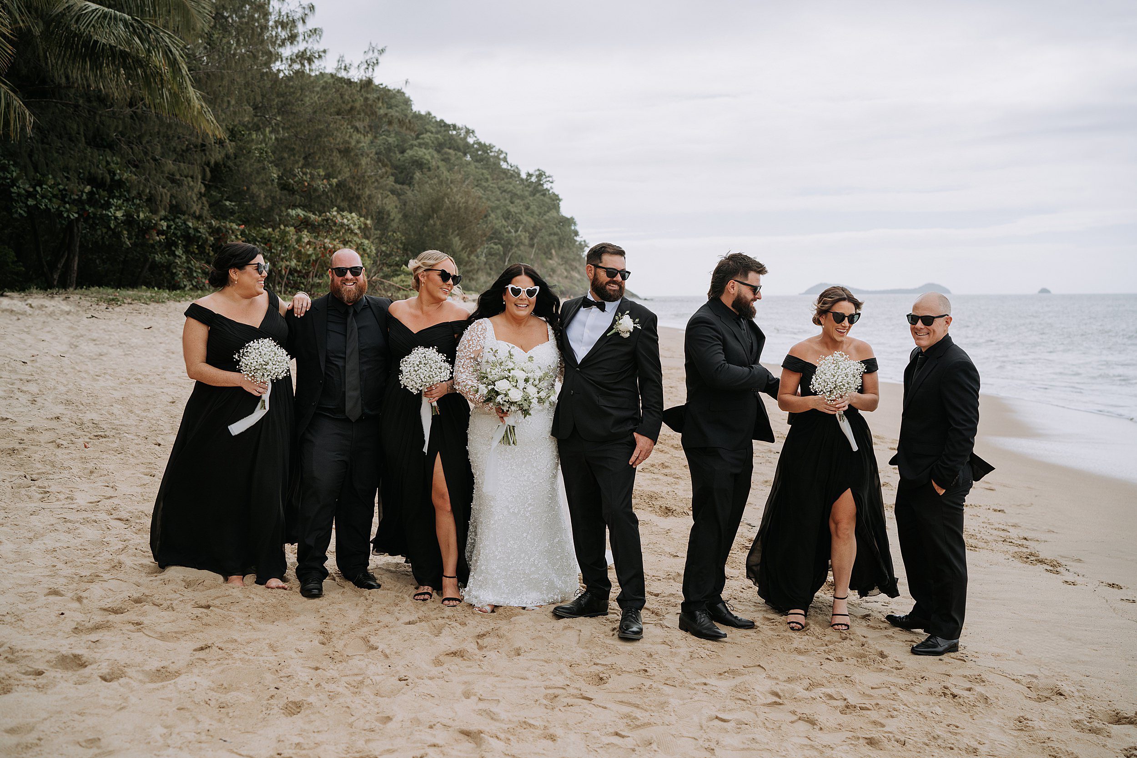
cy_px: 379
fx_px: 1137
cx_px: 568
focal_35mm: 36
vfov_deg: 36.9
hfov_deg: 53.1
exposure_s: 1/1250
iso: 160
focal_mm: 36
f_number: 3.2
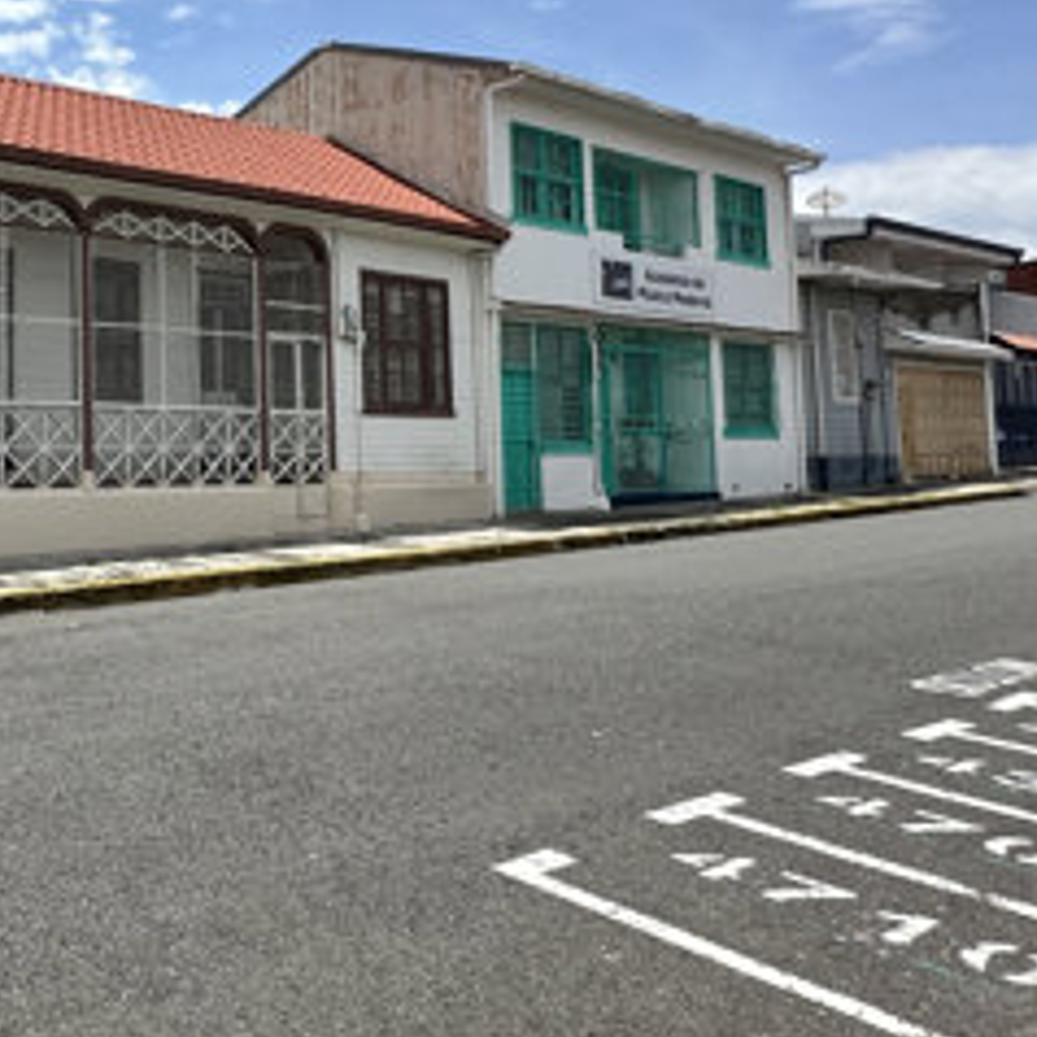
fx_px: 1118
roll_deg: -0.7
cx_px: -85
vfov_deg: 48.8
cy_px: 336
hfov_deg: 40.7
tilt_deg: +4.8
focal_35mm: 33
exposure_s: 1/2053
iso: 50
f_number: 2.2
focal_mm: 2.22
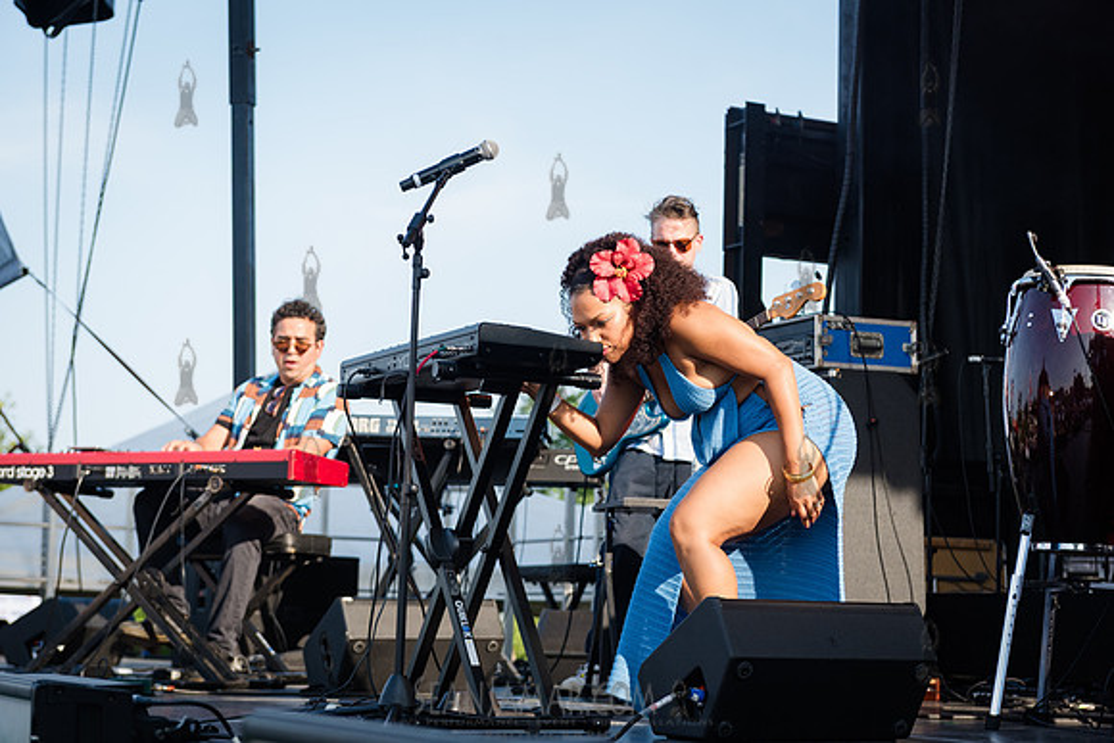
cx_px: 557
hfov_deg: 28.7
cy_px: 372
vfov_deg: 19.4
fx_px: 2179
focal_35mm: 70
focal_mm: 70
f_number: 4
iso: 500
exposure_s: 1/1250
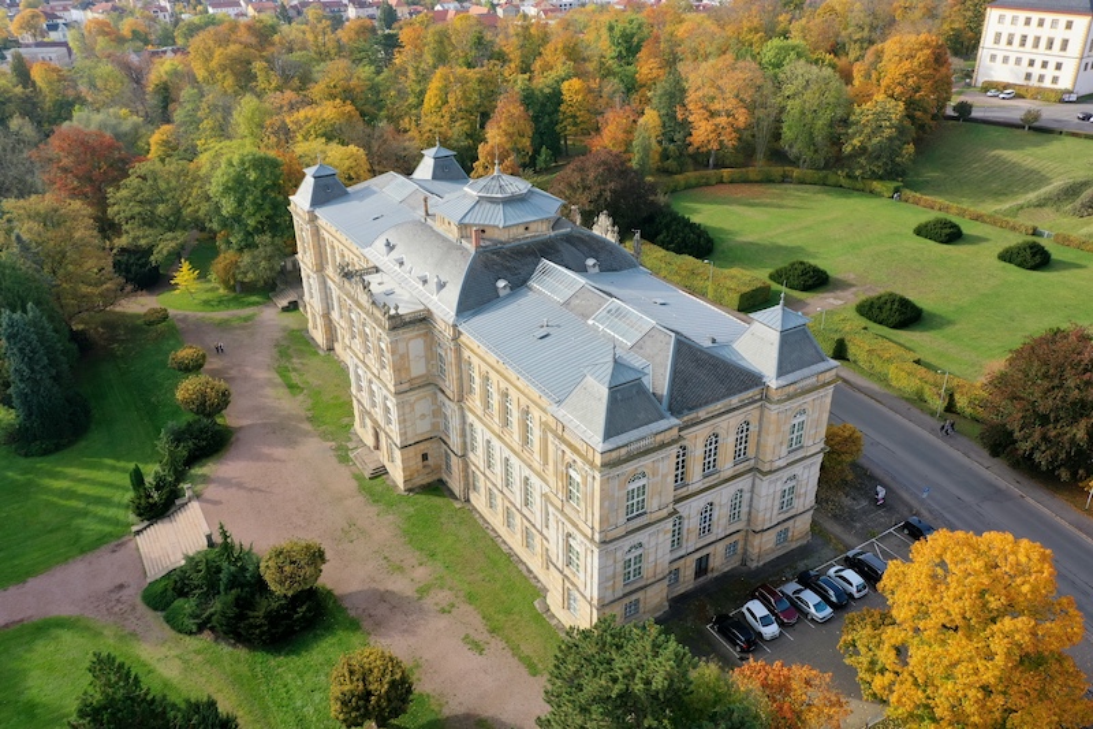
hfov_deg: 65.5
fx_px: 850
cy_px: 364
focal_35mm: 28
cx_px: 546
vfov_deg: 46.4
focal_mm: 10.26
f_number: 5
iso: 100
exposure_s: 1/200
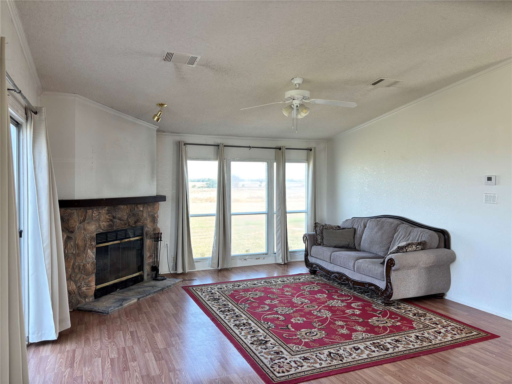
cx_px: 256
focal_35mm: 26
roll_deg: -0.5
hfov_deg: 67.3
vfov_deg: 53.1
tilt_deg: -1.7
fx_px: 385
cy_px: 192
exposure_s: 1/121
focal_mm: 5.96
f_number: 1.6
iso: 125
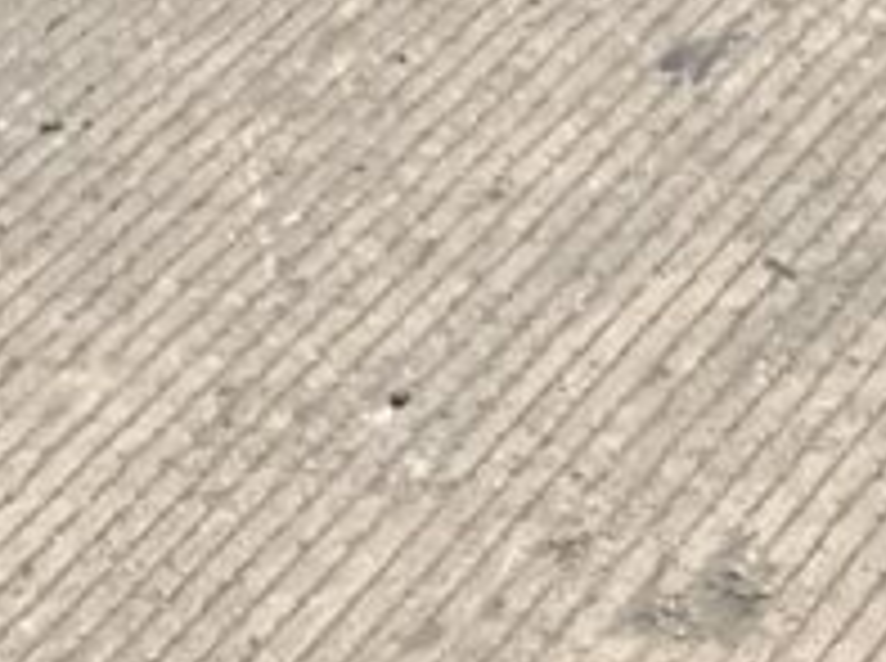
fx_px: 3858
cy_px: 1256
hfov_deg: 11.2
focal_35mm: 151
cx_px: 2060
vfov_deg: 9.3
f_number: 1.8
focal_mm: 3
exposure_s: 1/1984
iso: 20
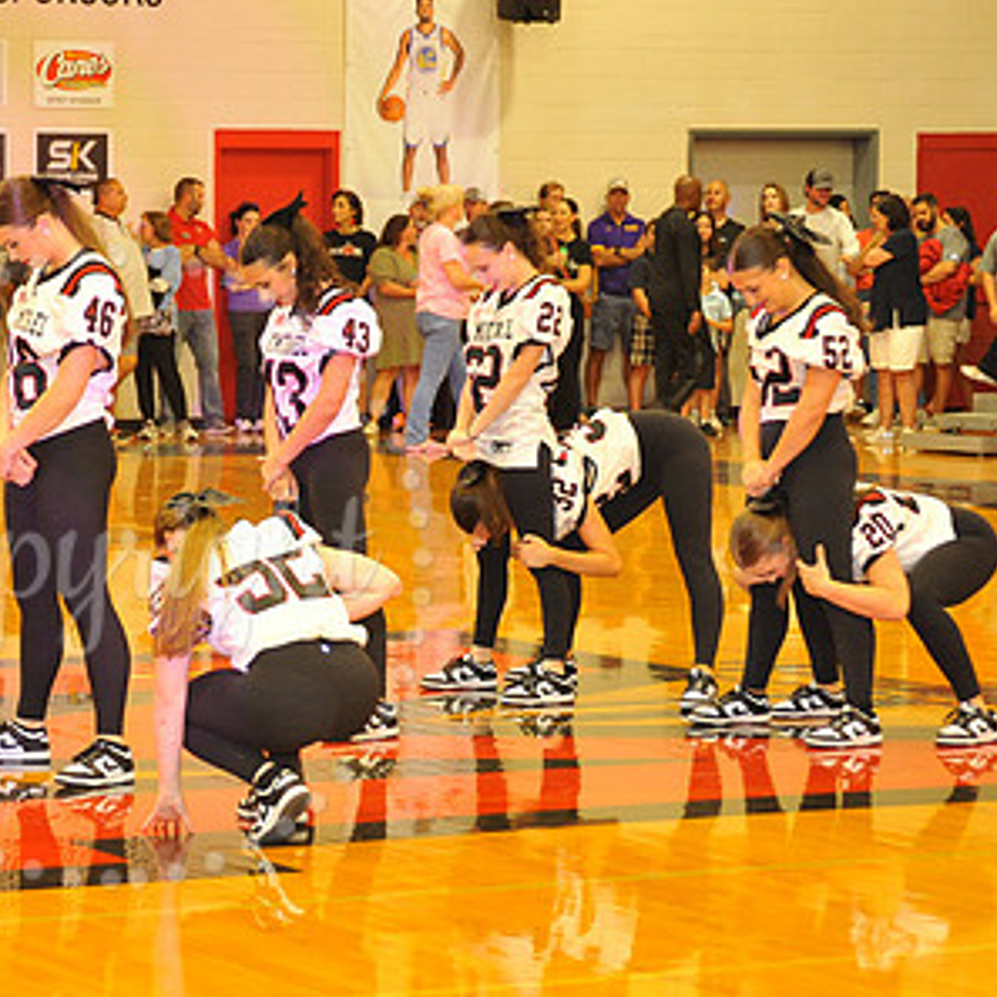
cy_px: 564
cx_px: 111
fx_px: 4595
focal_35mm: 141
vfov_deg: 12.4
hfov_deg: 12.3
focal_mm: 85
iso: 2000
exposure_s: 1/50
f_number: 6.3
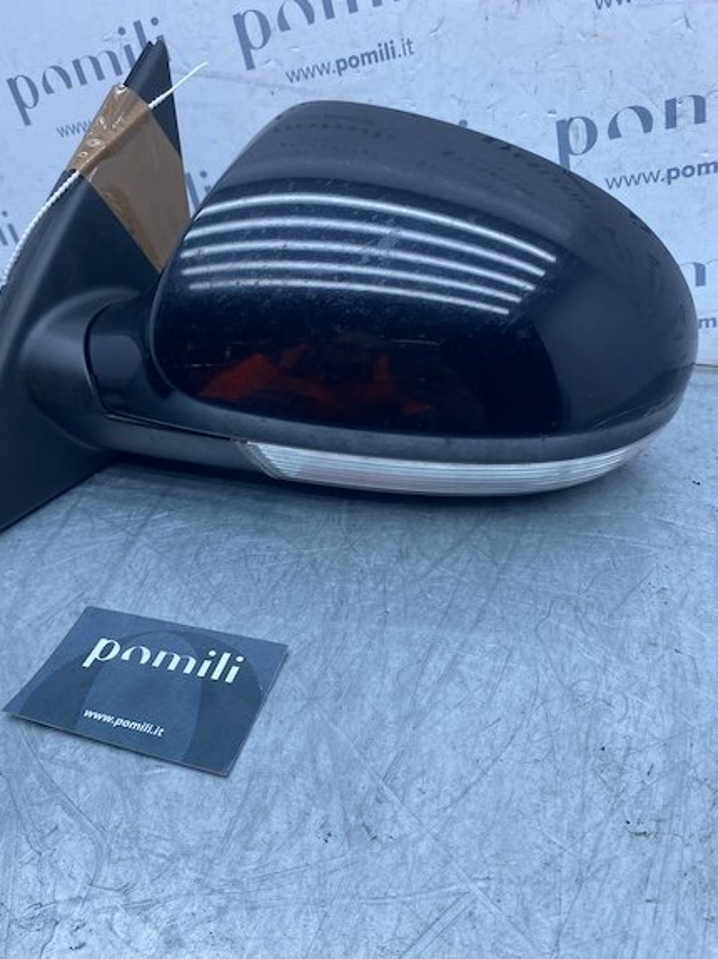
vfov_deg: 61.6
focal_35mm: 29
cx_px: 324
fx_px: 803
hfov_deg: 48.1
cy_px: 511
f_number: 1.8
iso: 32
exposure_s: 1/669
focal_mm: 4.25
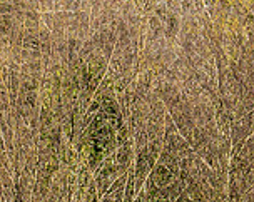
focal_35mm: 4104
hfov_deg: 0.5
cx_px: 20
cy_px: 125
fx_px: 30792
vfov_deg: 0.4
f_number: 5.6
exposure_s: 1/2500
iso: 320
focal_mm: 400
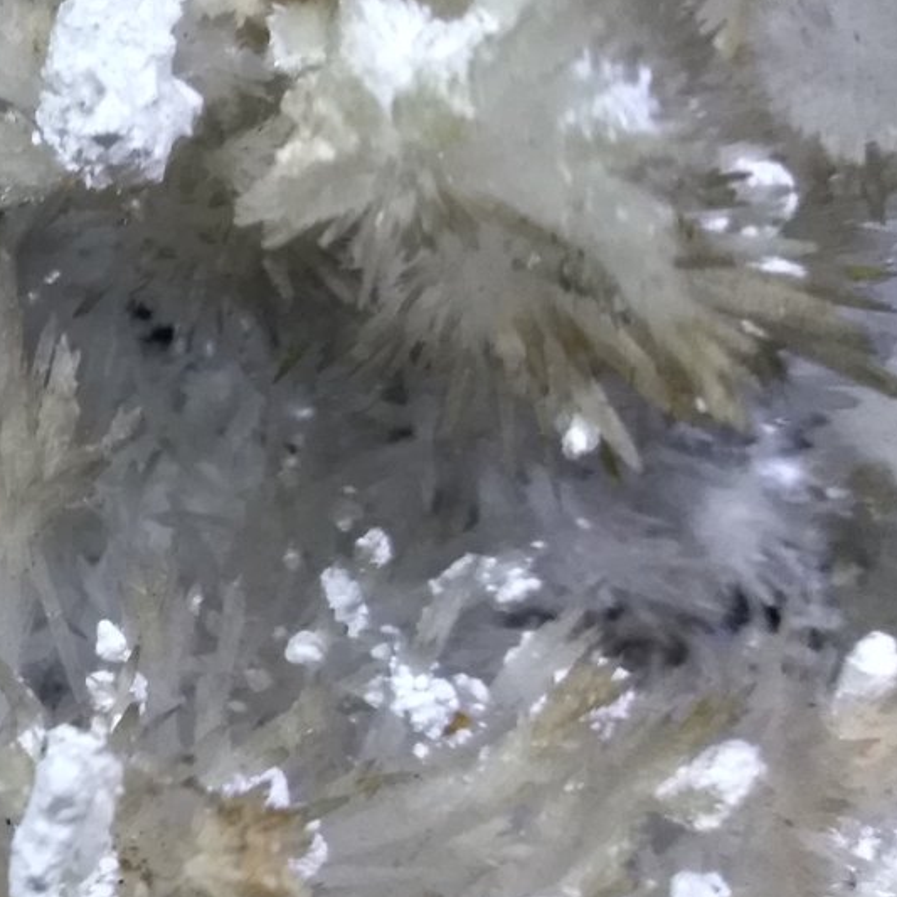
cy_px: 380
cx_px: -332
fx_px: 2023
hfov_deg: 22.0
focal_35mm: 69
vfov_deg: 25.0
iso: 657
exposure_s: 1/33.3
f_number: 2
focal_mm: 3.54
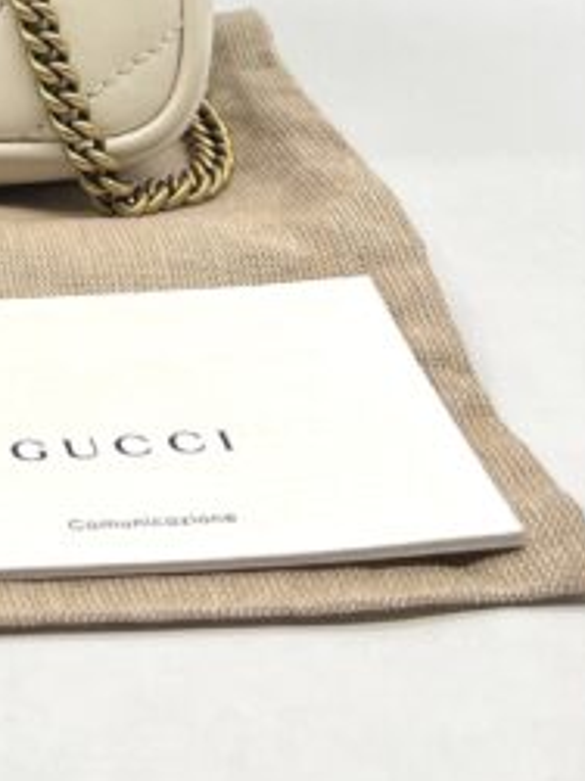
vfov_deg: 16.7
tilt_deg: -13.4
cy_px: -423
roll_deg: +0.6
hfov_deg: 12.7
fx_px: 2391
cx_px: -464
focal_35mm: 106
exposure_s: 1/123
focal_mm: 5.7
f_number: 1.5
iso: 32
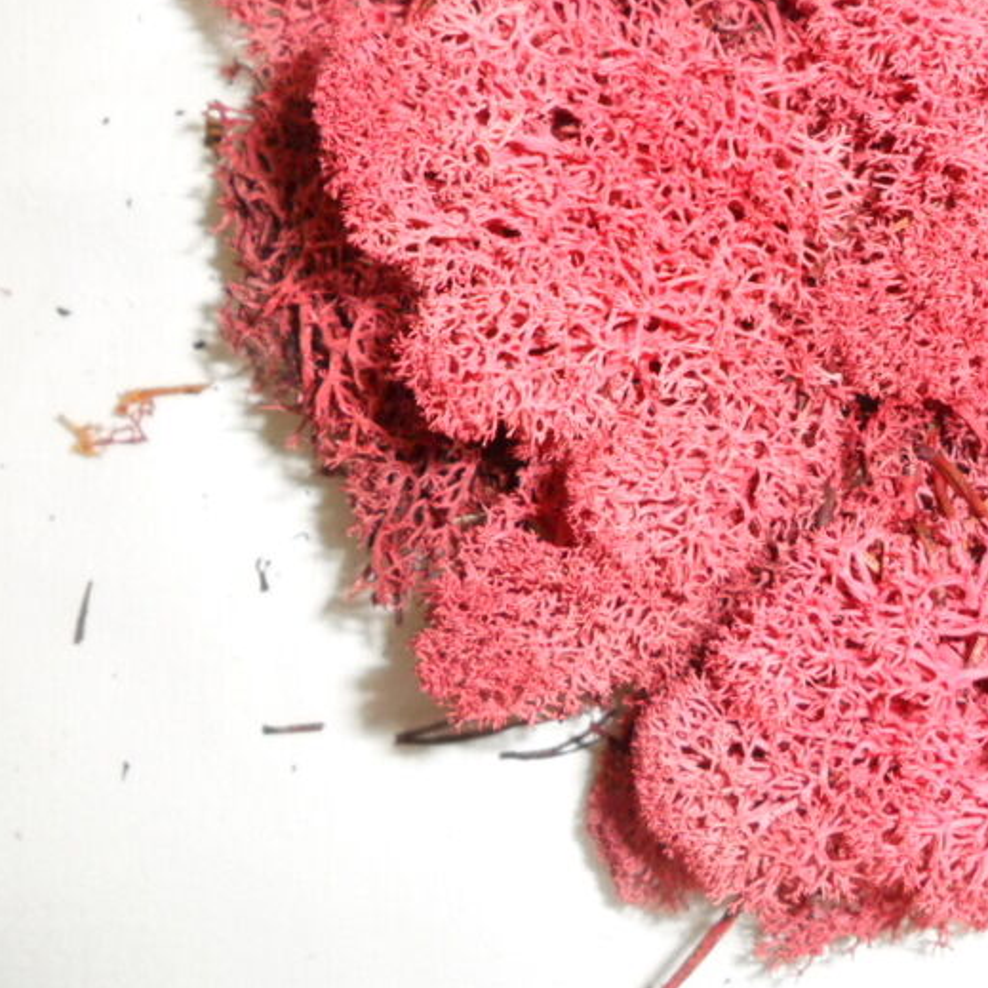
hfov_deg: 35.4
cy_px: 291
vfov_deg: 36.2
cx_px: 819
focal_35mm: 46
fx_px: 1485
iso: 200
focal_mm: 4.9
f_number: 3.5
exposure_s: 1/45
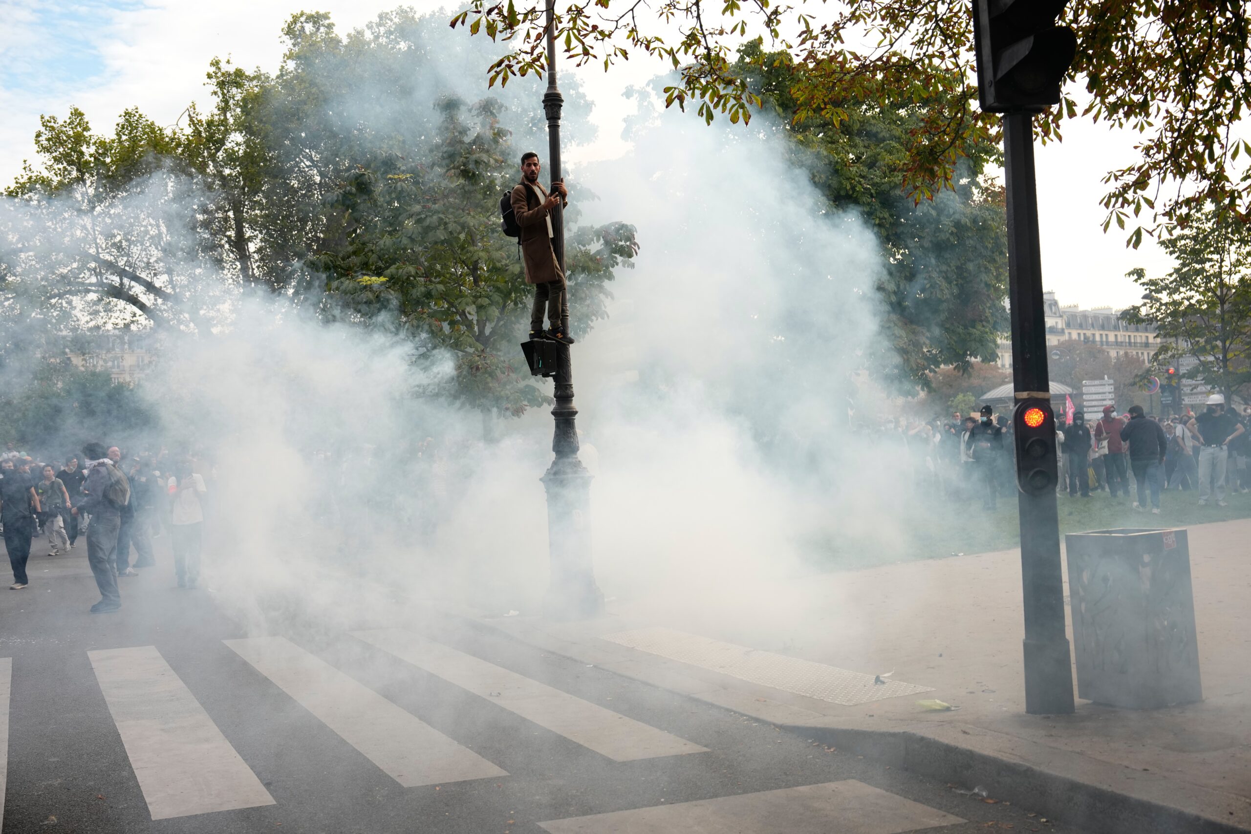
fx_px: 1320
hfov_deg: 50.7
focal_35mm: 38
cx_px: 626
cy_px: 417
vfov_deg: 35.1
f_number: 4.5
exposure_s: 1/800
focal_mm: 38
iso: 500
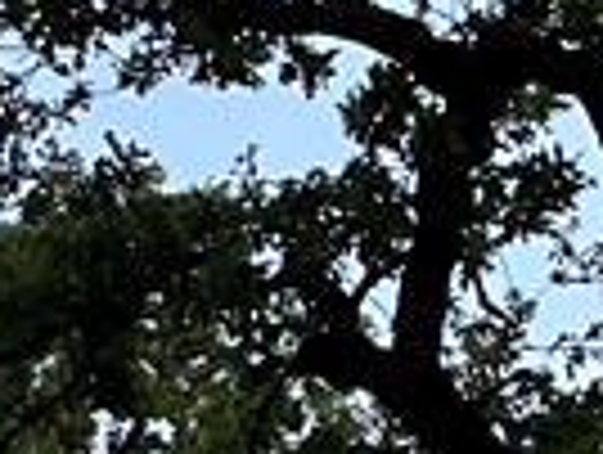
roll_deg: -0.3
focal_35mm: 198
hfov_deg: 9.2
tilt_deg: +13.3
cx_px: -738
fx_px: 3455
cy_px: 1272
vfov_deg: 6.9
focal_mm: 5.1
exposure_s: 1/46
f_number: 1.6
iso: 500
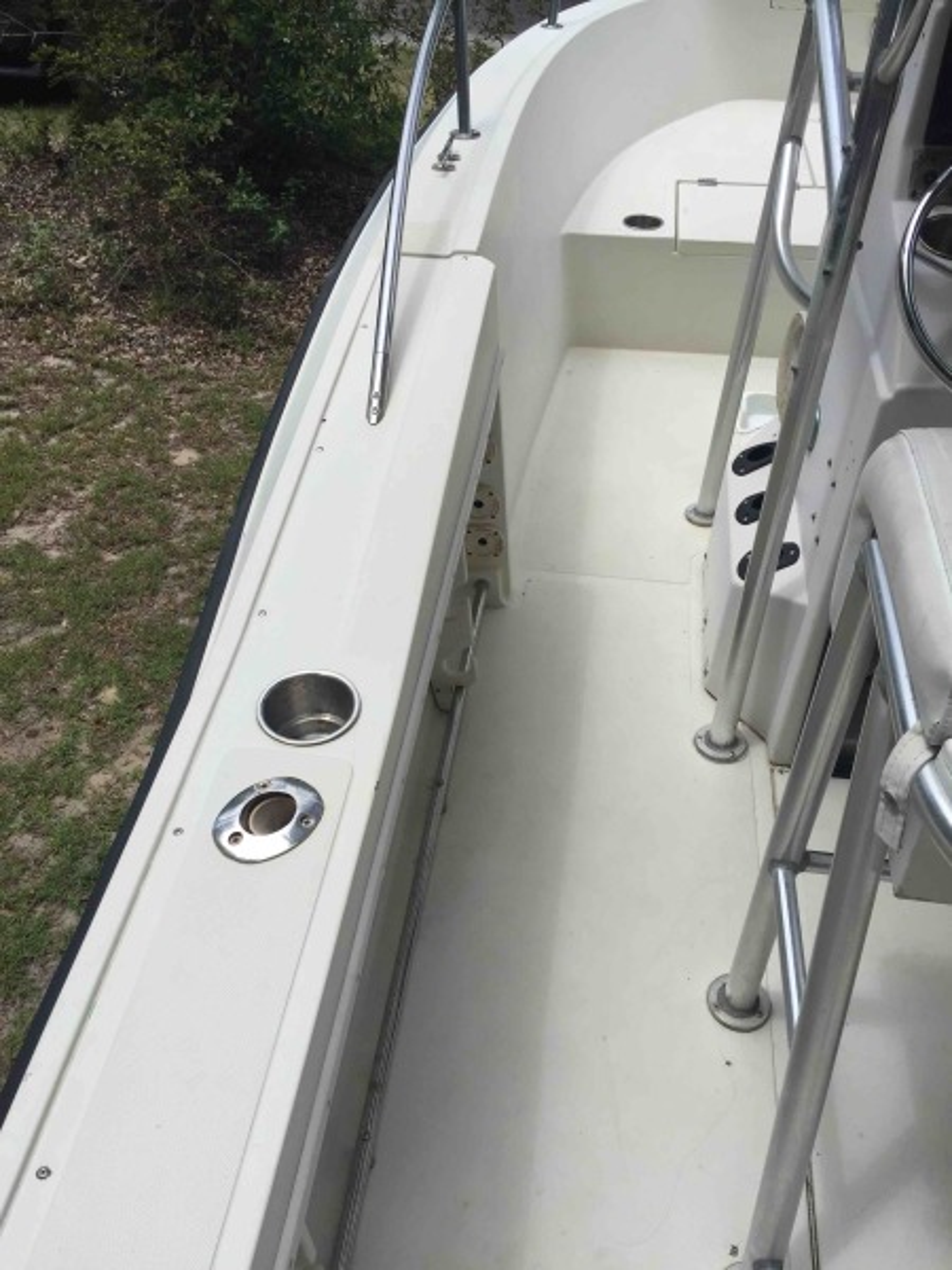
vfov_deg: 61.7
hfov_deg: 48.2
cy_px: 635
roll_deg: -0.3
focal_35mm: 29
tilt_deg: -38.1
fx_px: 1063
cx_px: 476
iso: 32
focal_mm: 4.15
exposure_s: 1/2639
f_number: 2.2
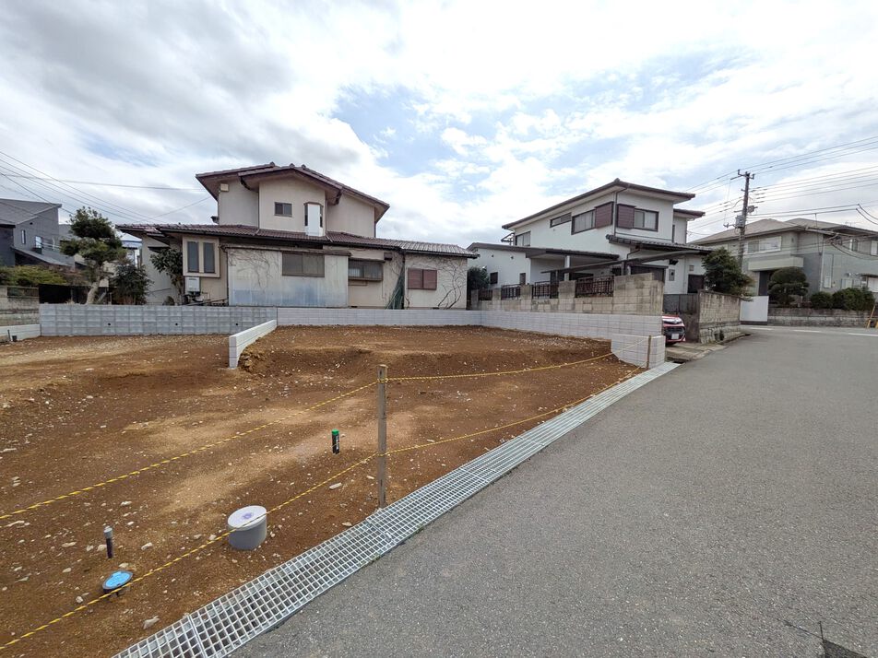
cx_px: 439
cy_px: 329
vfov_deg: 85.7
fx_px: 355
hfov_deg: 102.1
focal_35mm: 14
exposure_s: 1/6410
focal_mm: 1.83
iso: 51
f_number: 2.2
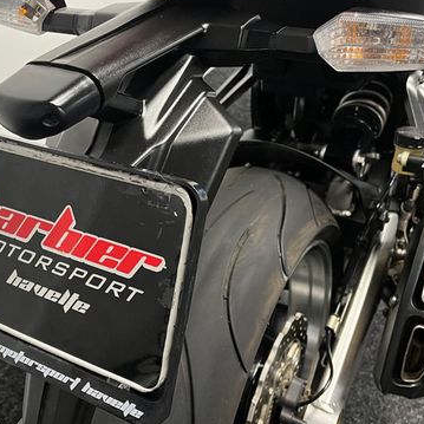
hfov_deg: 40.3
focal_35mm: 41
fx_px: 568
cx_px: 136
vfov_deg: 40.9
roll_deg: -0.2
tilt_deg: -35.7
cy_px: 190
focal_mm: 5.1
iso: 200
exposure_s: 1/50
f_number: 1.6
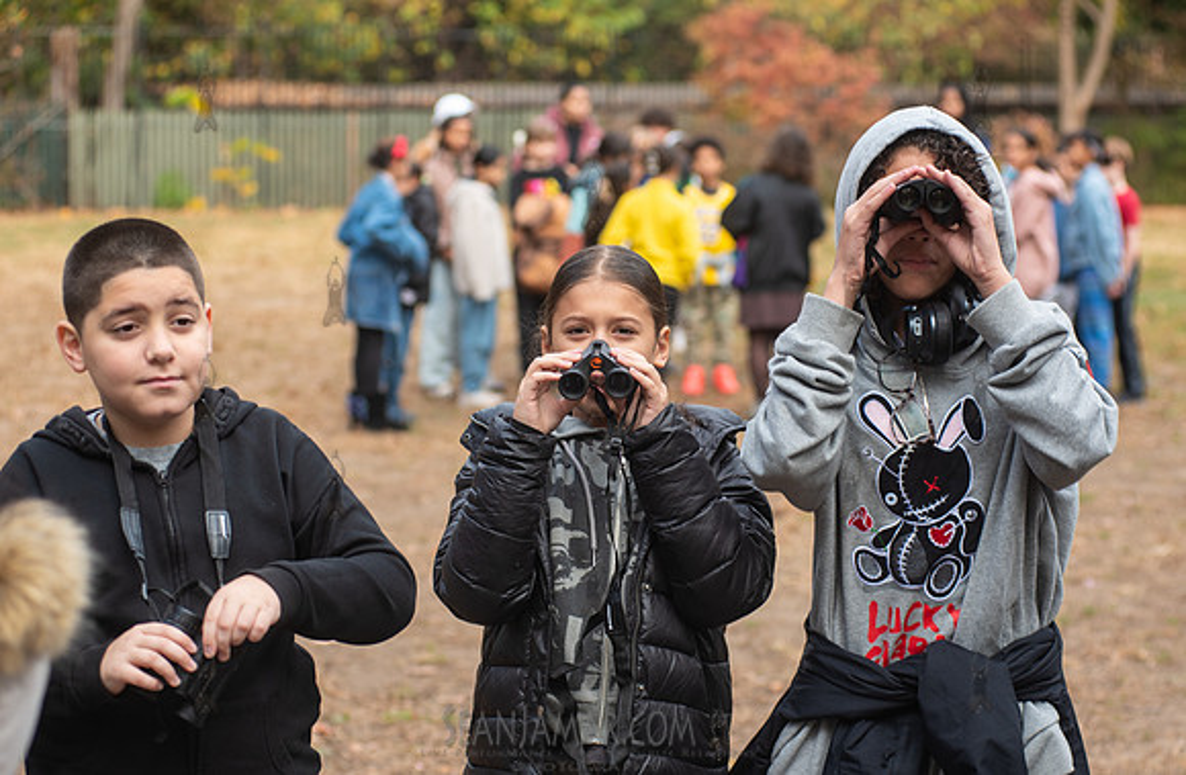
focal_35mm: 88
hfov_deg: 23.3
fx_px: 2871
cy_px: 388
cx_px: 621
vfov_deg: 15.4
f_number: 4
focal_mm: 80
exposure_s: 1/250
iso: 160
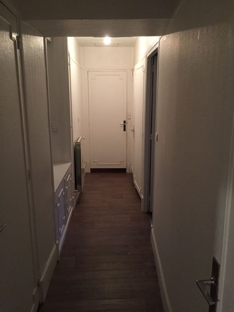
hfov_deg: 48.2
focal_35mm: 29
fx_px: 261
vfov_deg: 61.7
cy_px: 156
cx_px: 117
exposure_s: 1/17
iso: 250
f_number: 2.2
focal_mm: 4.15
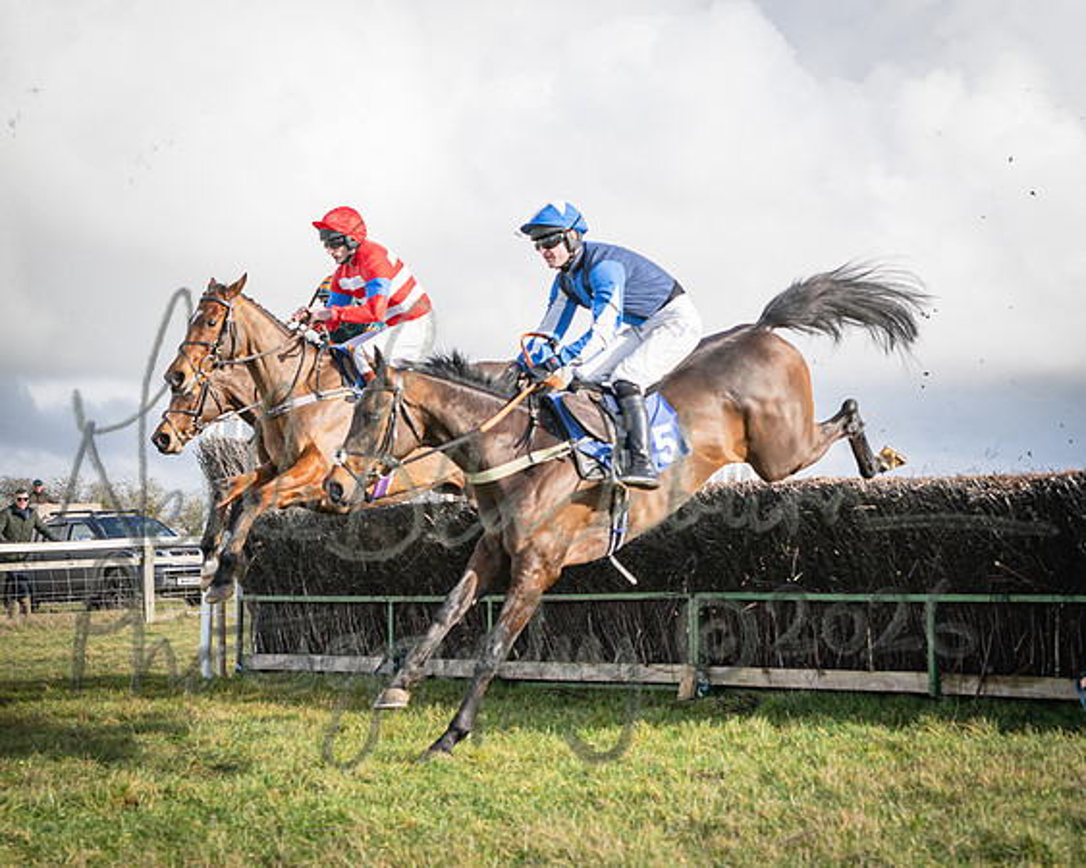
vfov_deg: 19.3
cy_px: 289
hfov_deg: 24.0
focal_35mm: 79
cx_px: 599
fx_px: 2549
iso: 200
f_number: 4
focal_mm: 38
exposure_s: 1/1250
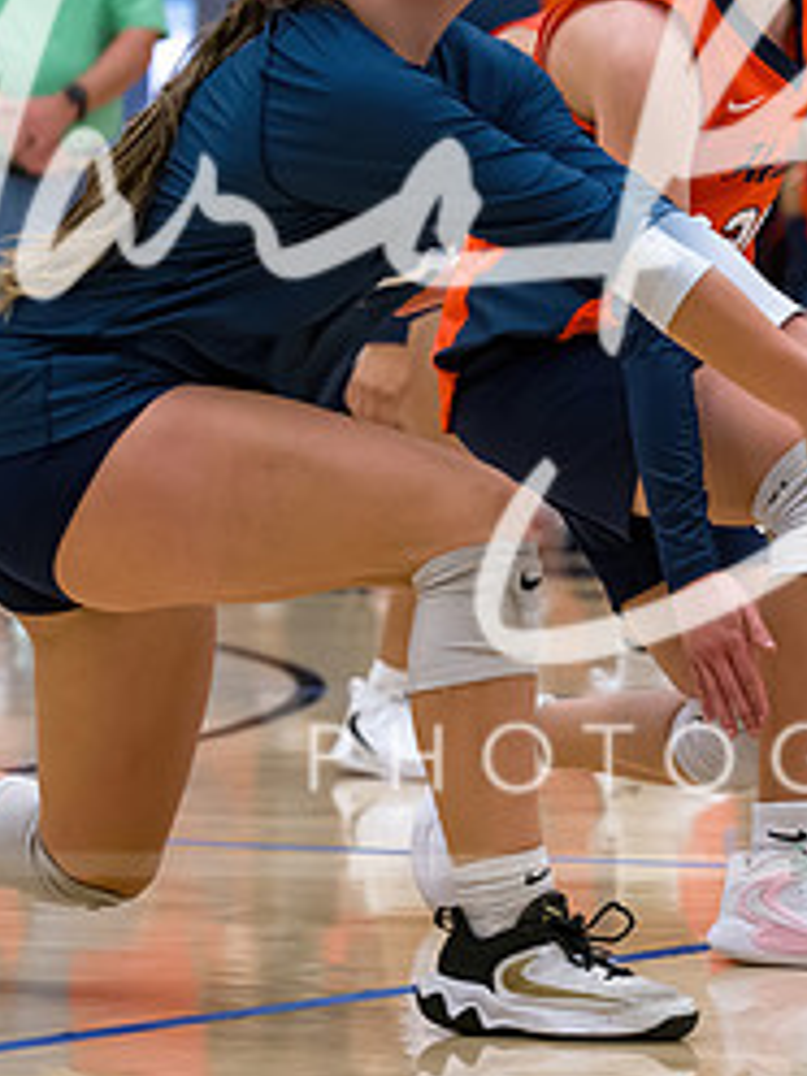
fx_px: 7864
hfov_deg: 5.9
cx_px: 651
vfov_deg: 7.8
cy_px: -83
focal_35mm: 253
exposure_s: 1/1000
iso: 2500
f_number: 2.8
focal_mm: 79
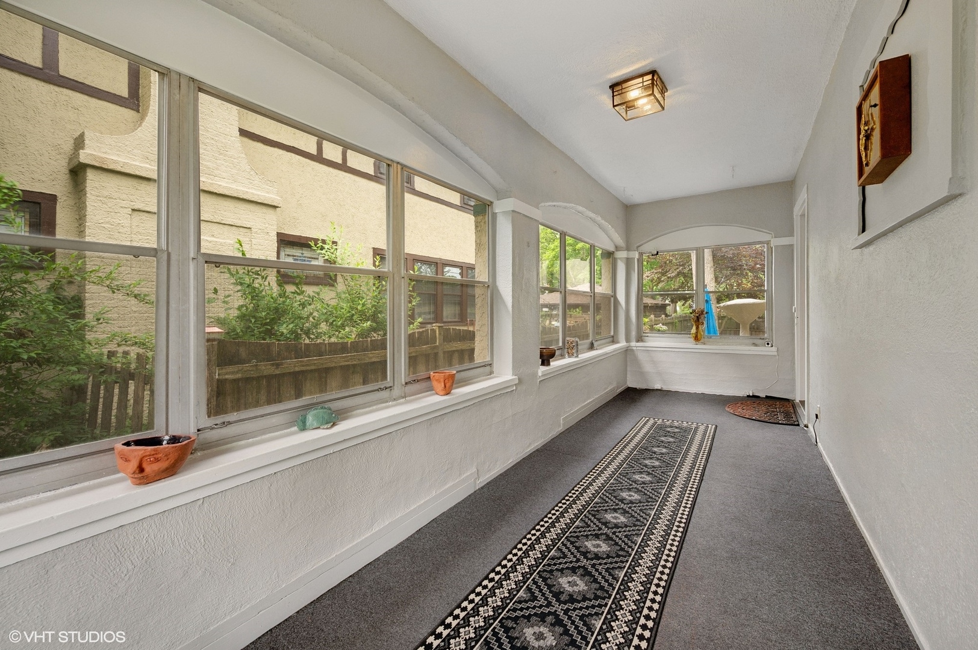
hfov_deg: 104.3
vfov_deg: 81.1
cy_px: 325
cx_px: 489
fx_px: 380
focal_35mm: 14
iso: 100
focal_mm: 14
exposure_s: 1/20
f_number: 10
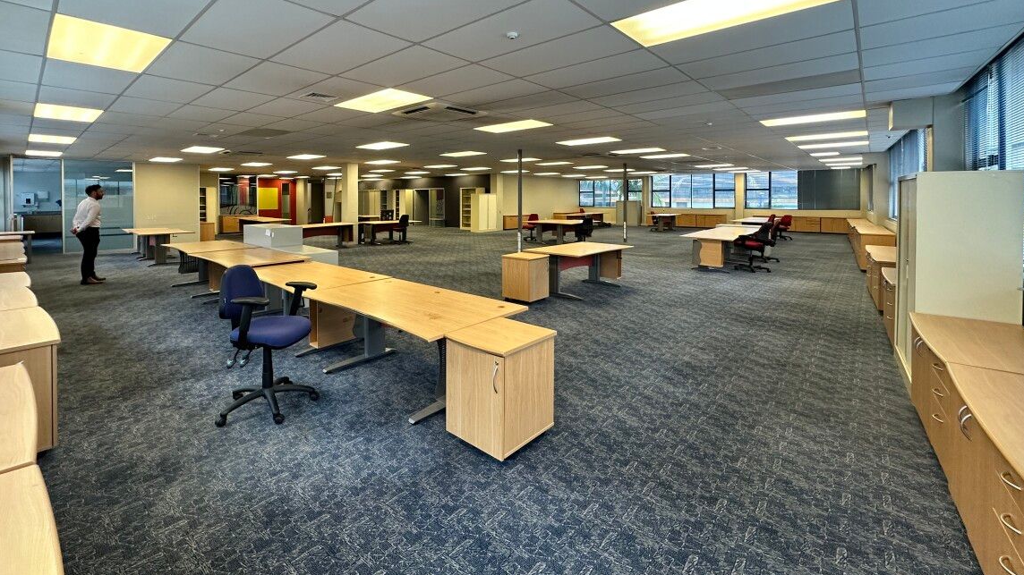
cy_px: 201
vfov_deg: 65.6
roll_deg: +0.9
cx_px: 493
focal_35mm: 16
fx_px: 434
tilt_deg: -0.2
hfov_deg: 99.3
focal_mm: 2.22
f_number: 2.2
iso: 200
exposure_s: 1/100
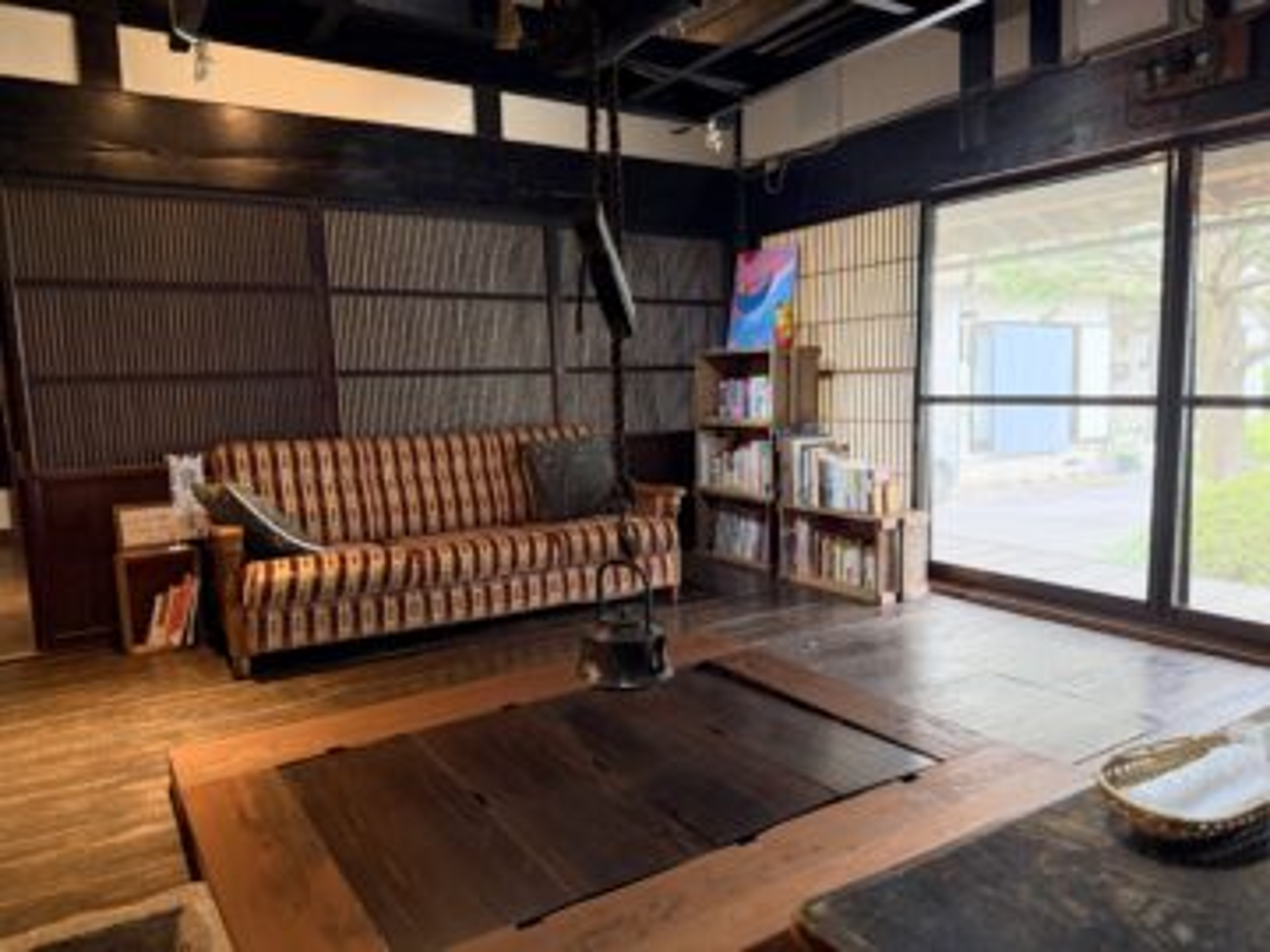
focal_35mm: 24
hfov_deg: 71.6
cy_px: 476
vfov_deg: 56.8
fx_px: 881
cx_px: 635
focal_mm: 6.76
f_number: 1.78
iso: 250
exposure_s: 1/60
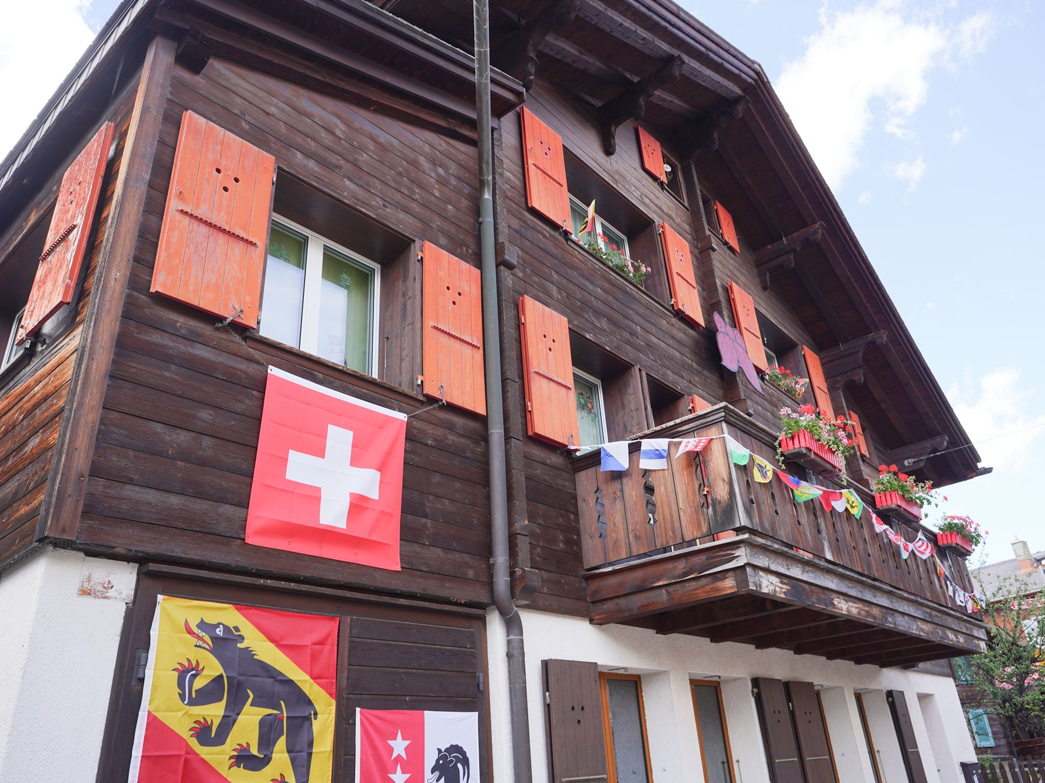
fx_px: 785
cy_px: 391
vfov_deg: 53.1
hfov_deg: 67.3
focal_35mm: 26
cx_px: 552
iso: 100
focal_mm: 24
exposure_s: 1/100
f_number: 6.3
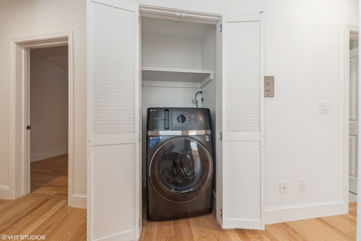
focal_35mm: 12
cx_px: 180
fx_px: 120
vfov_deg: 90.1
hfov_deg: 112.6
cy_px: 120
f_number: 9
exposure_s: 1/60
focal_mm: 12
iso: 2000
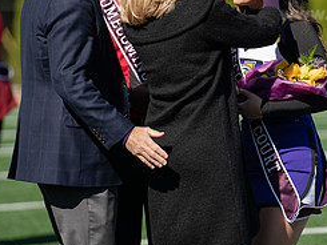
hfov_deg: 4.4
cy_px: 42
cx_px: 219
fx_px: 4300
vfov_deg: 3.3
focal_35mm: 455
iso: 200
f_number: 3.5
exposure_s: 1/1600
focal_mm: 200
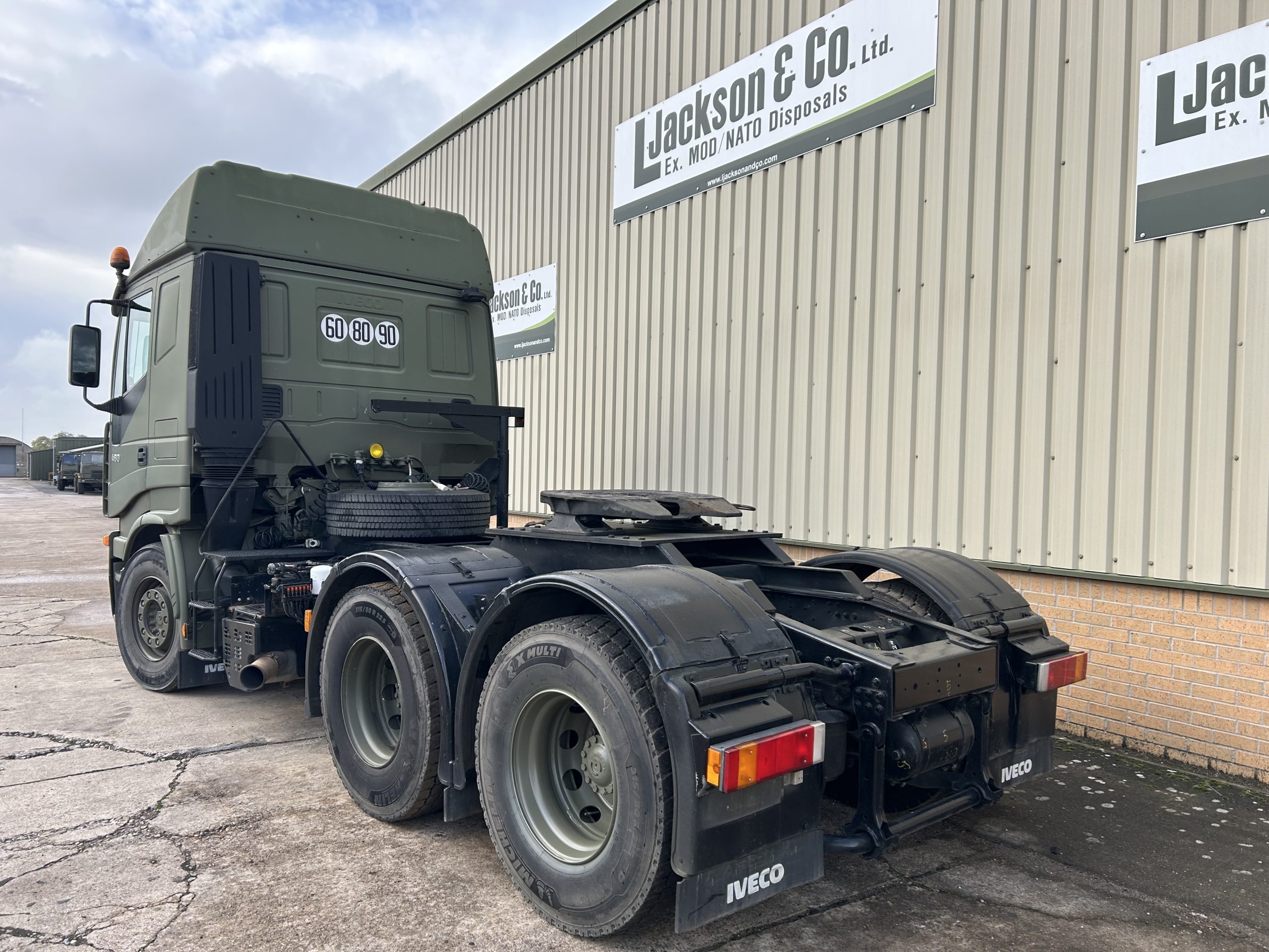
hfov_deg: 67.3
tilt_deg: -1.7
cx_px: 634
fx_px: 953
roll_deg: -1.3
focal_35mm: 26
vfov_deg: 53.1
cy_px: 476
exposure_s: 1/1009
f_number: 1.5
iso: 50
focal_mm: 5.7
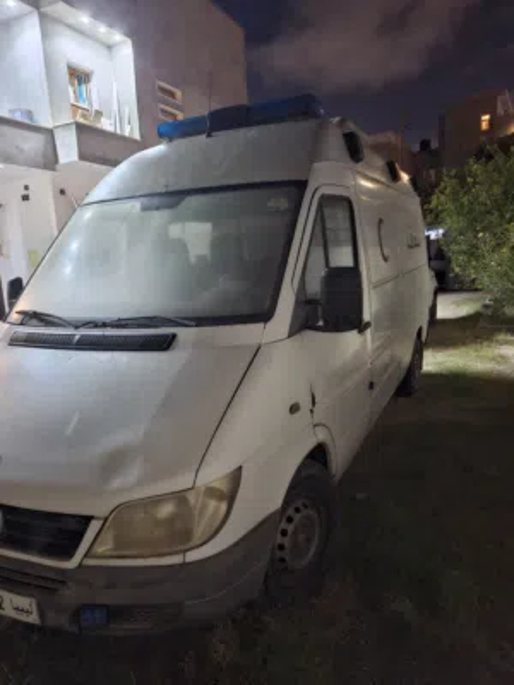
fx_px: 455
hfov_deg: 58.9
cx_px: 257
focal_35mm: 23
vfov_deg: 73.9
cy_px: 342
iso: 1250
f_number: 1.8
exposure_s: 1/20
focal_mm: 5.54
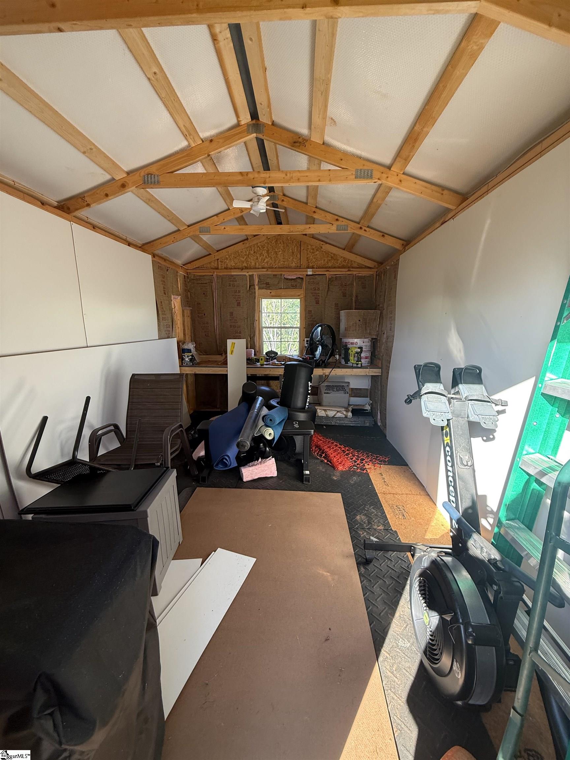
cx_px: 285
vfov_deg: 102.1
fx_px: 307
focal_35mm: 14
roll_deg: -1.0
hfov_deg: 85.7
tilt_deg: -9.6
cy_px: 380
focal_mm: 2.22
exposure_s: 1/99
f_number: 2.2
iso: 125
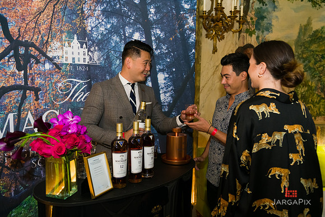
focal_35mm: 31
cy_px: 108
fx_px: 280
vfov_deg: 42.3
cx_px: 162
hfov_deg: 60.3
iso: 1600
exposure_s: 1/125
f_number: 3.2
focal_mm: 31
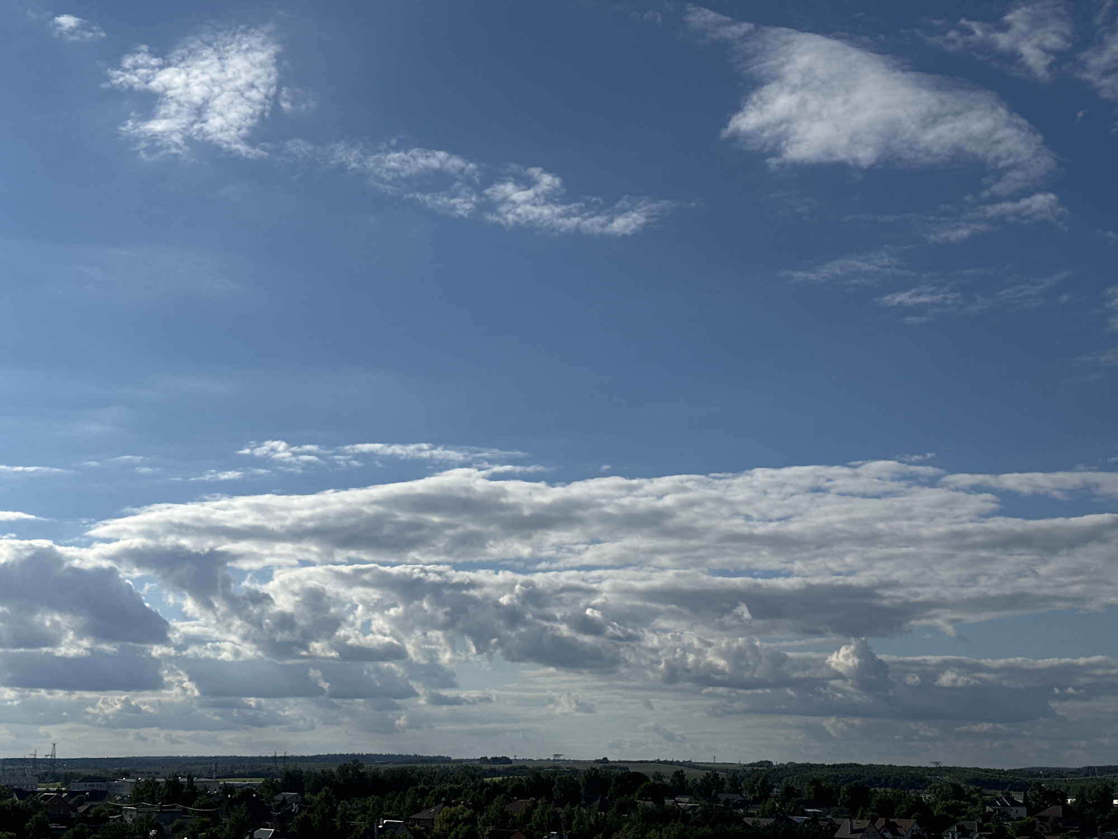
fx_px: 1550
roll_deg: -0.8
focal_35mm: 48
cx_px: 559
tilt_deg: +12.0
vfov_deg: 30.3
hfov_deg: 39.7
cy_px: 420
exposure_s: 1/12048
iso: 64
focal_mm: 6.86
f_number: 1.78
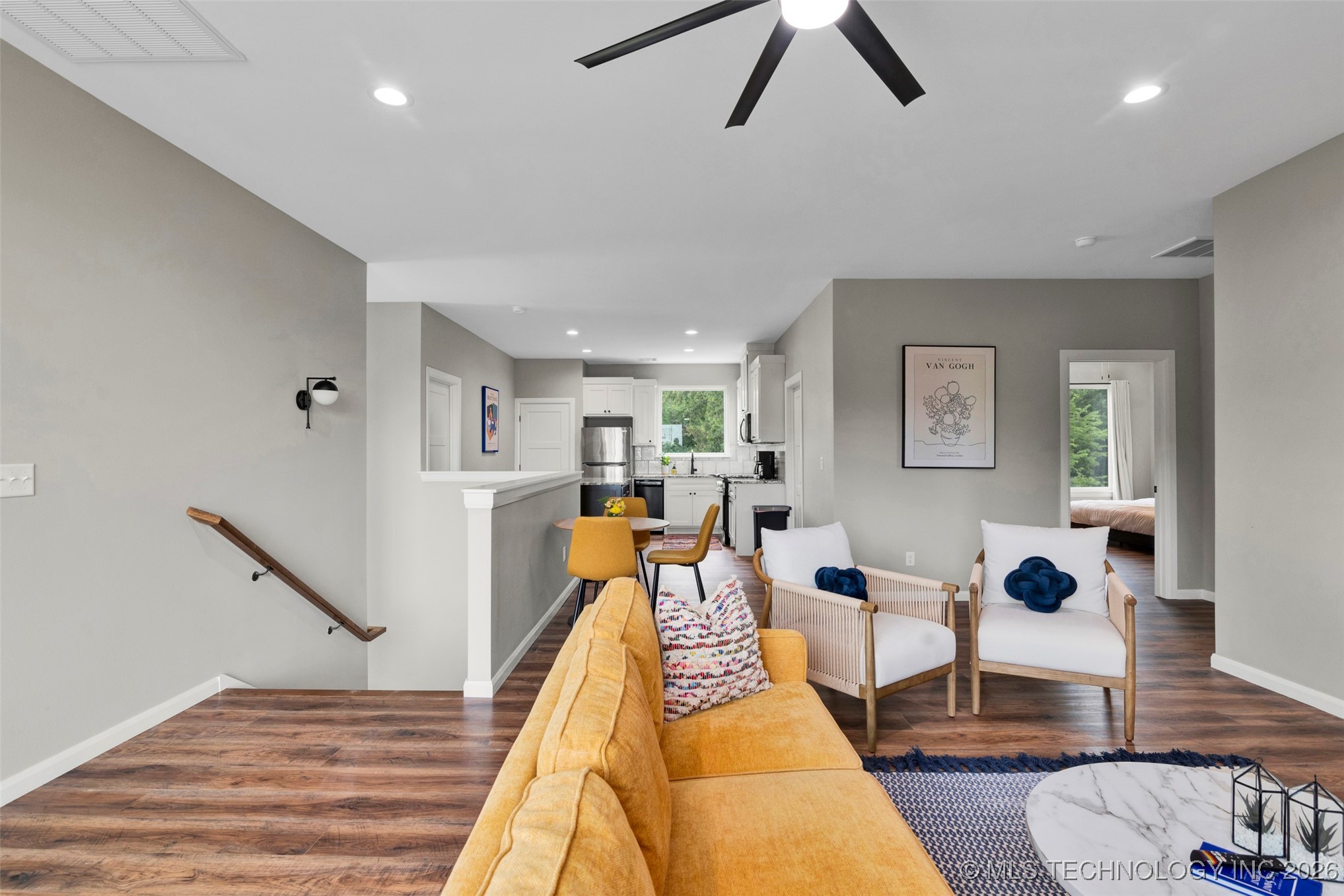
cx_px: 672
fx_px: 597
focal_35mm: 16
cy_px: 448
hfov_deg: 96.7
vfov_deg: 73.8
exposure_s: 1/60
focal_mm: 16
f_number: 7.1
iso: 400
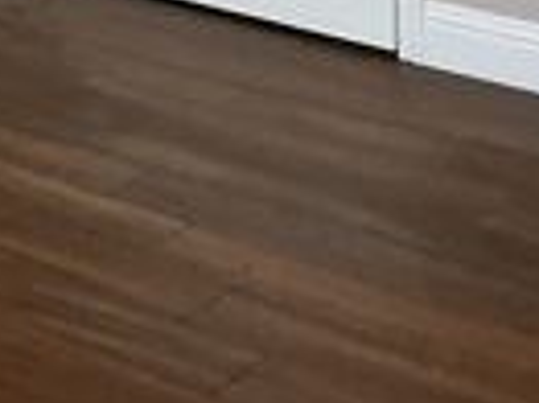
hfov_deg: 13.2
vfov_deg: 9.8
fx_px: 2209
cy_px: -362
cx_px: -230
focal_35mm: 142
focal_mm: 3
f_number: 1.8
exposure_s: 1/60
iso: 200
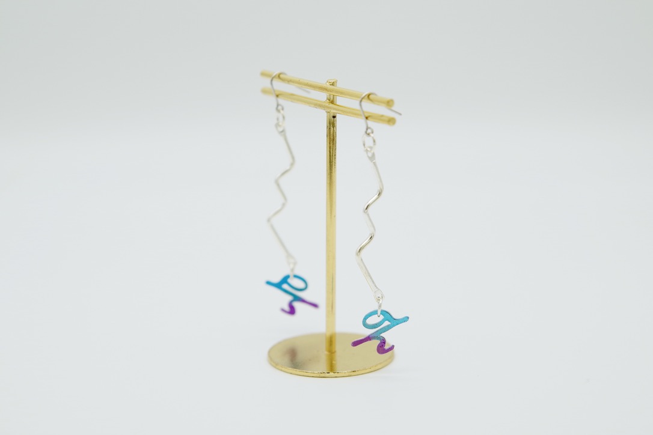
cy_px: 218
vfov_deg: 14.3
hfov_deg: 21.2
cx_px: 326
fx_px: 1741
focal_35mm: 96
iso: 200
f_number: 4
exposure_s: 1/250
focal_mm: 63
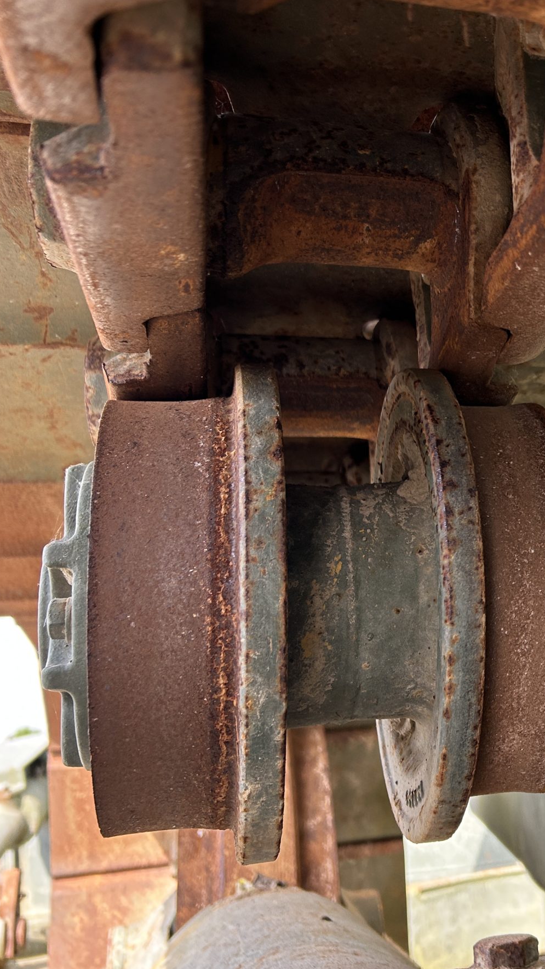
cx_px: 588
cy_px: 473
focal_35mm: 41
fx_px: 1053
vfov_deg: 49.4
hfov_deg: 26.8
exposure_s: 1/295
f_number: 1.5
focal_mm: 5.7
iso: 50
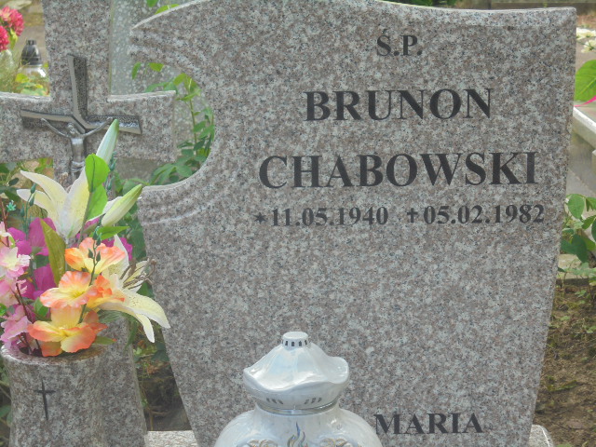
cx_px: 298
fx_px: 1618
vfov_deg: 15.7
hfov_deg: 20.9
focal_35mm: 94
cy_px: 224
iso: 100
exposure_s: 1/60
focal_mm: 16.9
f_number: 4.7
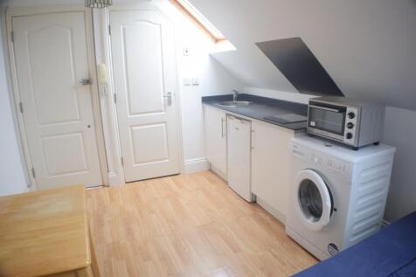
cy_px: 138
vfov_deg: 41.7
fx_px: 364
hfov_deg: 59.5
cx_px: 208
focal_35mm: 32
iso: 400
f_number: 4.5
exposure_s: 1/80
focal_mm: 21
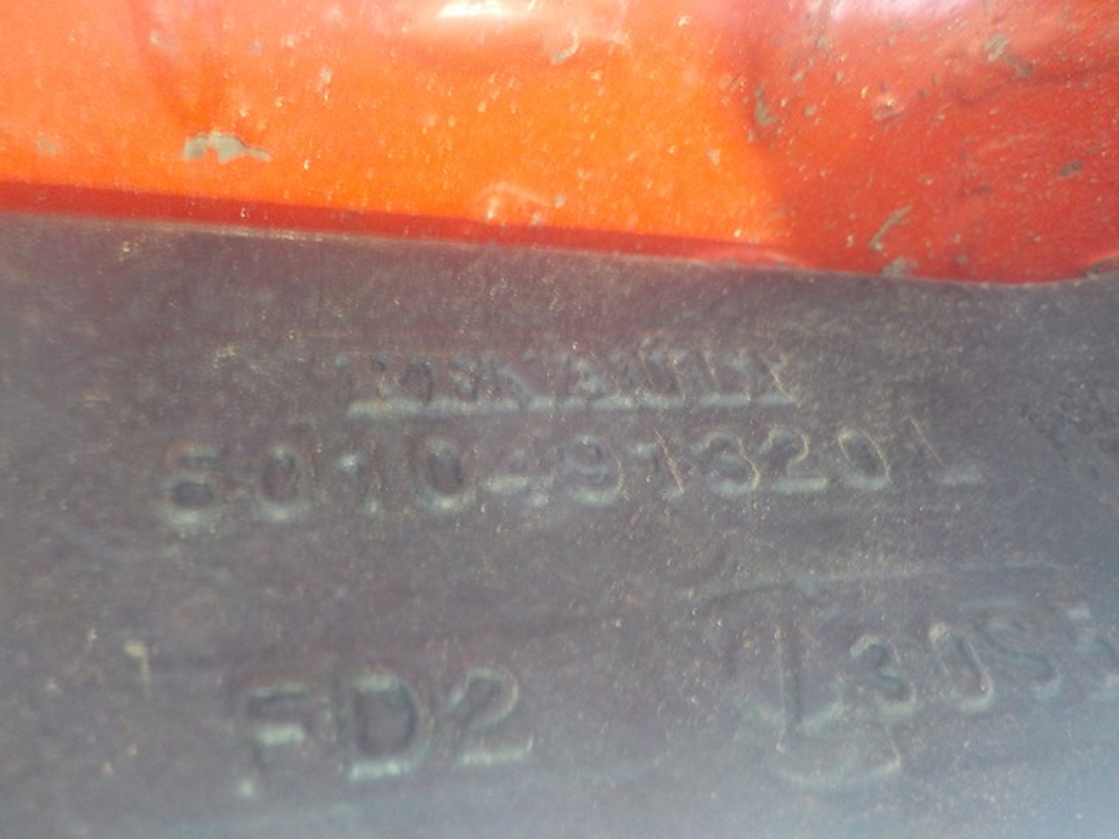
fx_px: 970
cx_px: 560
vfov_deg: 46.8
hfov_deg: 60.0
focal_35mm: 30
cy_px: 420
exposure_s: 1/8
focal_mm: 4.1
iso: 450
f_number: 3.3
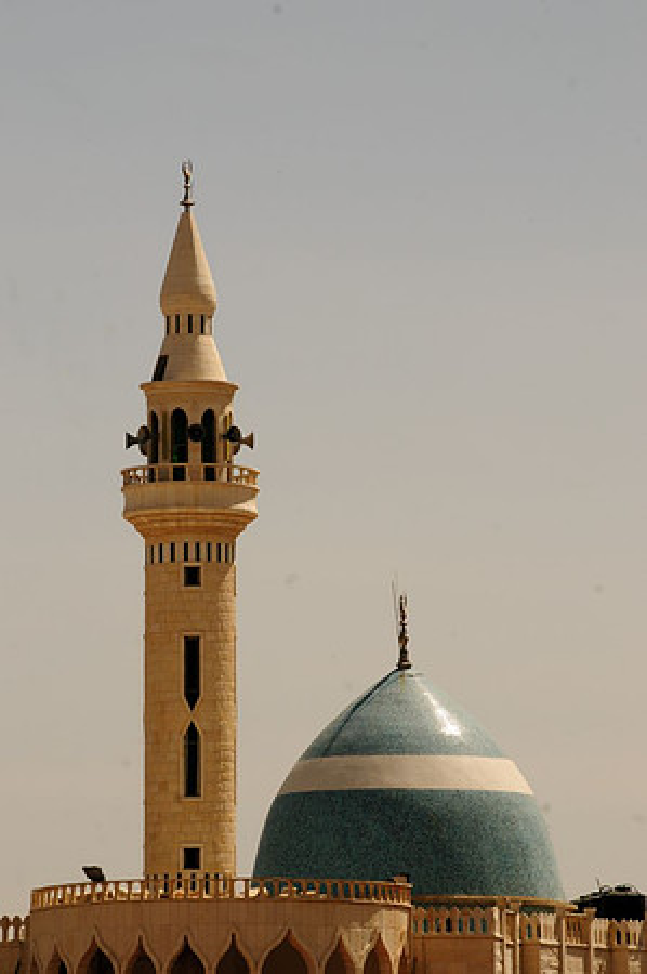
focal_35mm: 218
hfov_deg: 6.3
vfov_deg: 9.5
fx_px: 5877
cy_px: 487
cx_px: 324
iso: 560
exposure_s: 1/1000
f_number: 16
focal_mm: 145
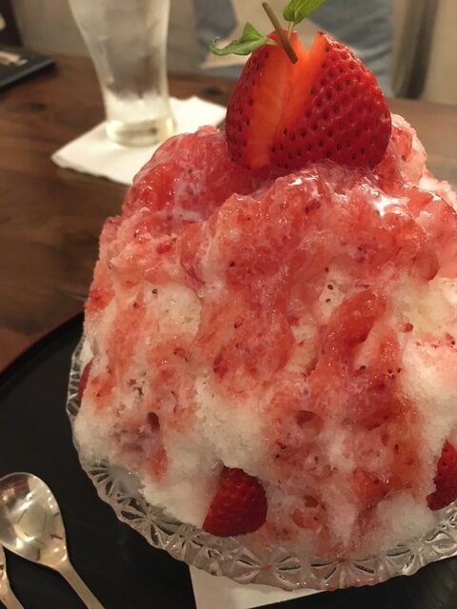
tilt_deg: -43.4
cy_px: 304
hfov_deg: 48.2
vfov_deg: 61.7
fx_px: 510
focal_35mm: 29
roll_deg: +2.6
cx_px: 228
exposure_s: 1/17
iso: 320
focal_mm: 4.15
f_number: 2.2
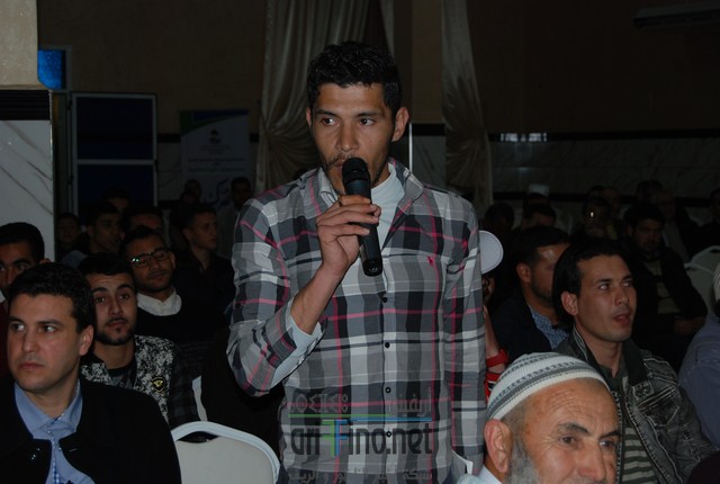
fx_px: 1383
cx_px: 360
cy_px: 242
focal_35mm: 69
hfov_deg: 29.2
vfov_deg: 19.8
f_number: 5.3
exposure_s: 1/60
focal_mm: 46
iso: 200
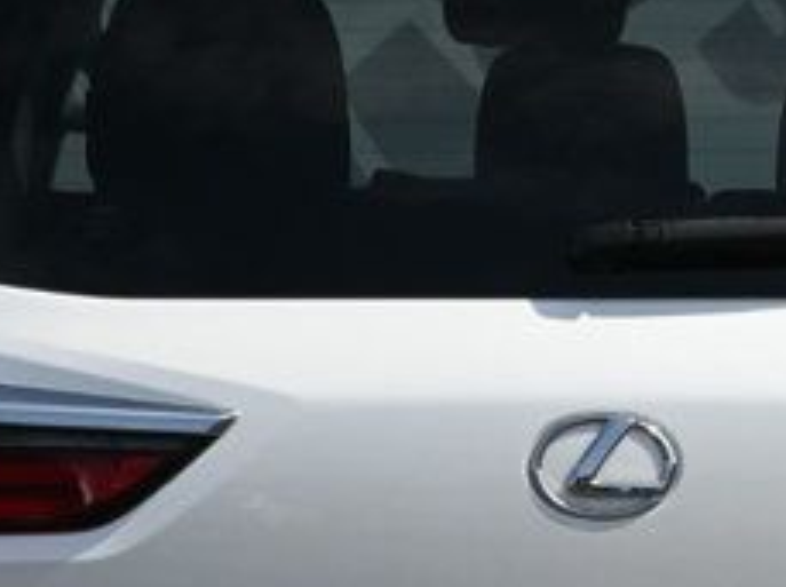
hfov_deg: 7.5
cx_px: 604
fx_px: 5988
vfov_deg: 5.6
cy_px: 542
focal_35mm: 264
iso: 100
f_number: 6.3
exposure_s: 1/320
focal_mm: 41
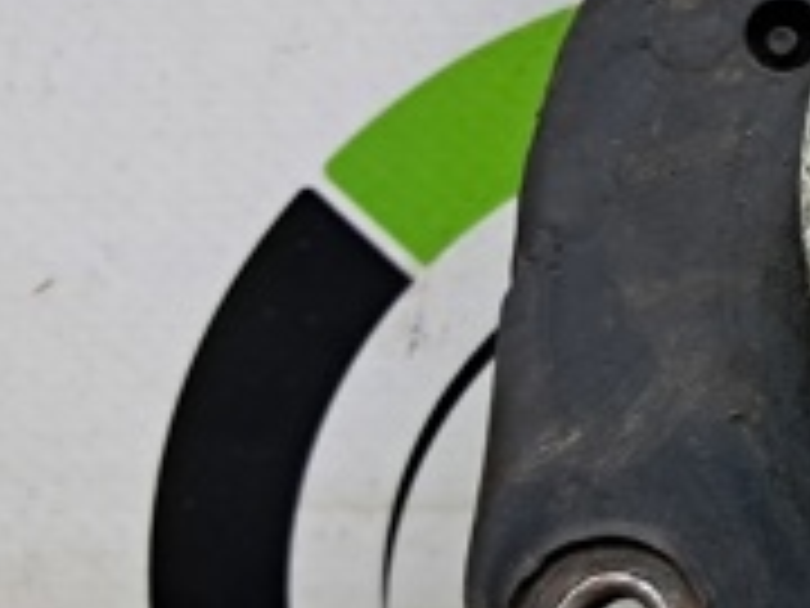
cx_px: 1179
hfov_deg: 18.4
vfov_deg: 15.4
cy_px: 187
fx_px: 2246
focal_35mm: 96
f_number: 1.8
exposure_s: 1/50
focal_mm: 4
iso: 200
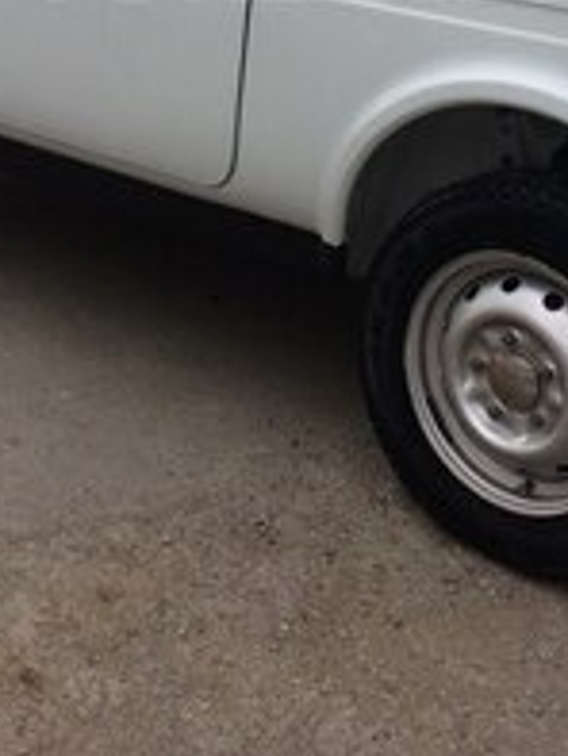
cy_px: -42
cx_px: 319
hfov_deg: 20.2
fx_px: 1595
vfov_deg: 25.1
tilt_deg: -8.1
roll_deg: -1.8
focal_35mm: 73
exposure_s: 1/50
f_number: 2.2
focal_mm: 4.15
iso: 40
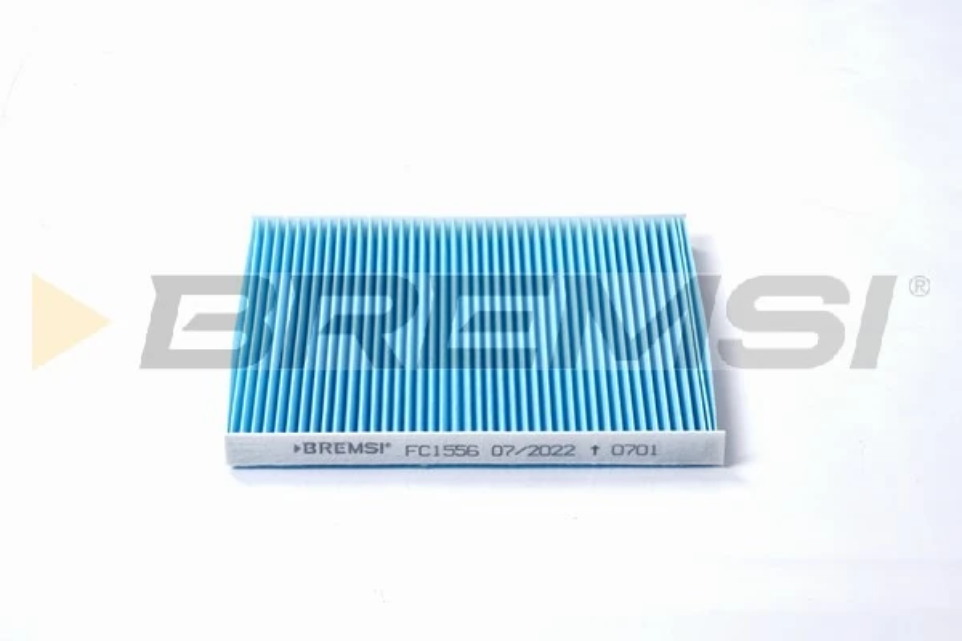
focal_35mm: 48
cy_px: 320
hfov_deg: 41.1
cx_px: 481
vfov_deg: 28.1
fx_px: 1283
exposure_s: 1/60
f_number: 11
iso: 50
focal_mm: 48
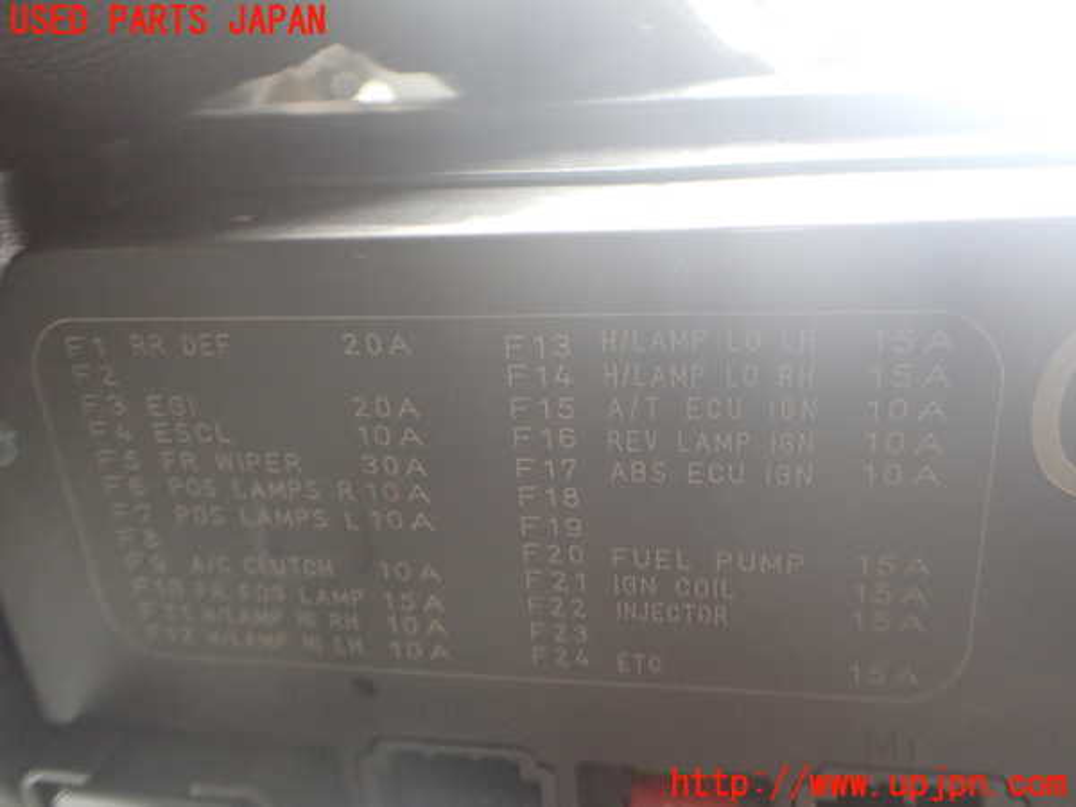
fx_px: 933
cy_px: 404
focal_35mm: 30
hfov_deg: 60.0
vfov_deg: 46.8
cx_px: 538
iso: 800
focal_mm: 5.4
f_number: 2.3
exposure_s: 1/100
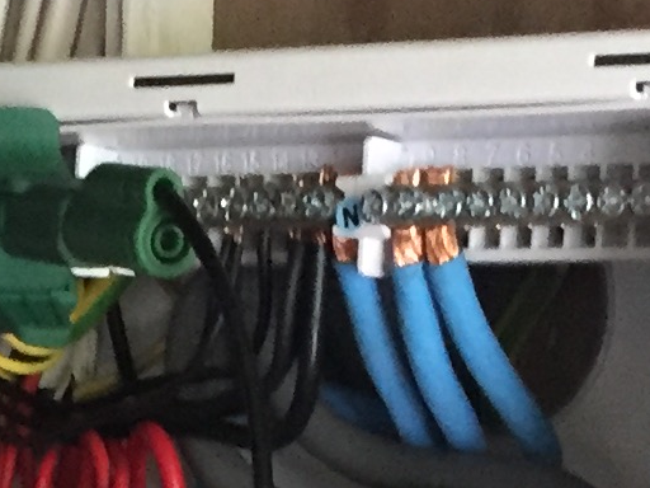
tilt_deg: -13.0
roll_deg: -2.0
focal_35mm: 185
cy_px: 1292
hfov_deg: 10.6
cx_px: 108
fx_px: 3474
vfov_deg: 7.4
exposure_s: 1/17
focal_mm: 4.15
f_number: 2.2
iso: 250
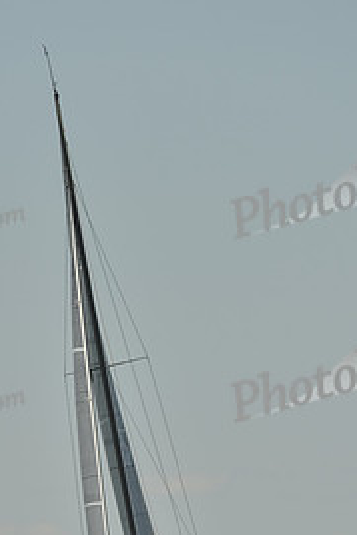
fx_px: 9329
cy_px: 503
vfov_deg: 3.3
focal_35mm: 628
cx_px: 129
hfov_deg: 2.2
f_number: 6.3
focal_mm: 290
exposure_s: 1/1250
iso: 200
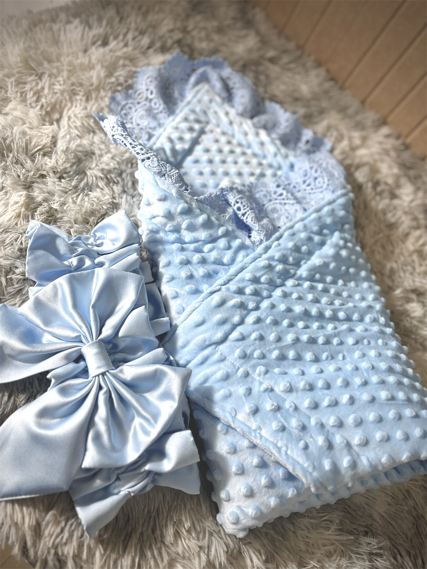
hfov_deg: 53.1
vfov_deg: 67.3
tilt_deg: -55.4
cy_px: 284
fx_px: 428
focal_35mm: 26
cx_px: 214
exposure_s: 1/100
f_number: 1.6
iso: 64
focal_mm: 5.1
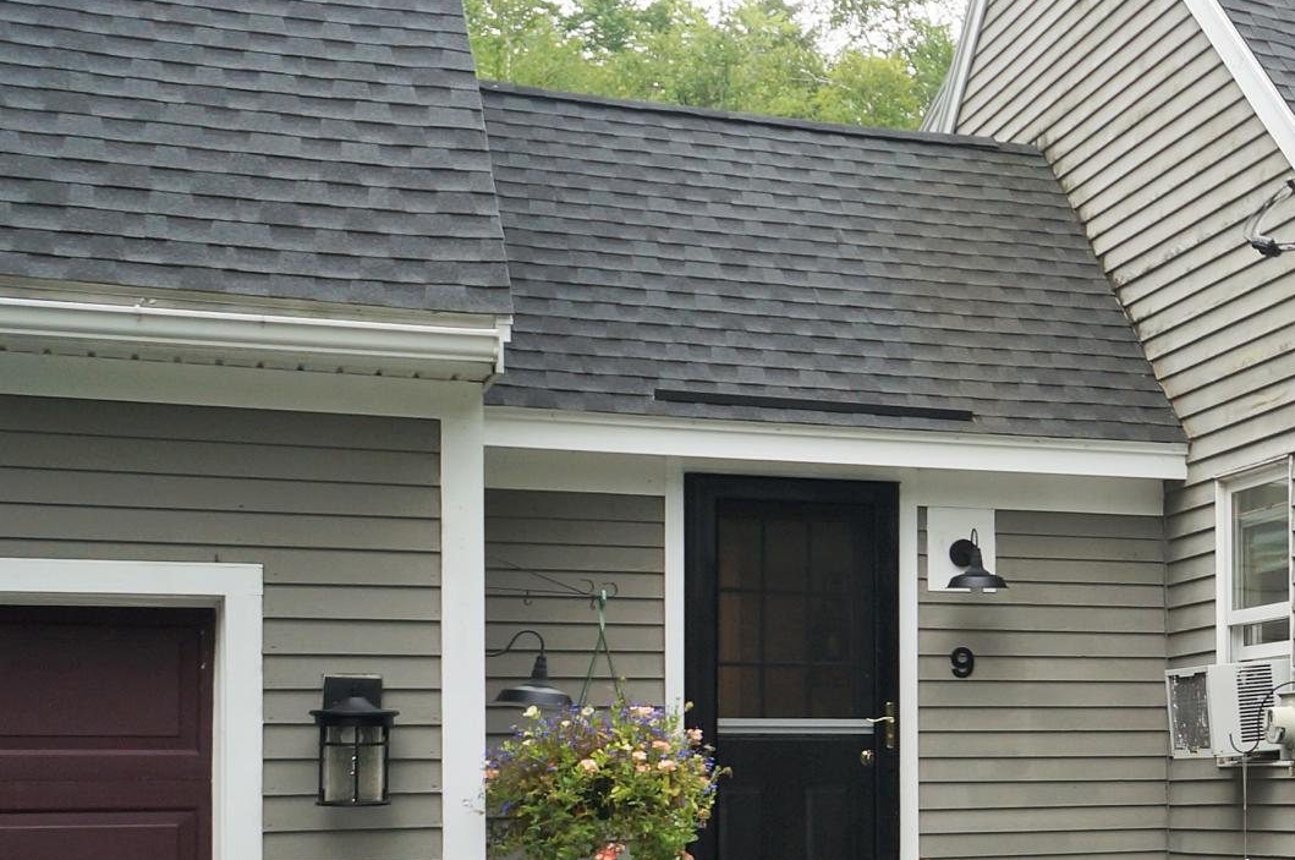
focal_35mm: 68
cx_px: 1717
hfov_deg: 25.3
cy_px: 724
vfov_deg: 19.7
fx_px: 2443
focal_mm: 16
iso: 100
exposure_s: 1/80
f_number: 4.5
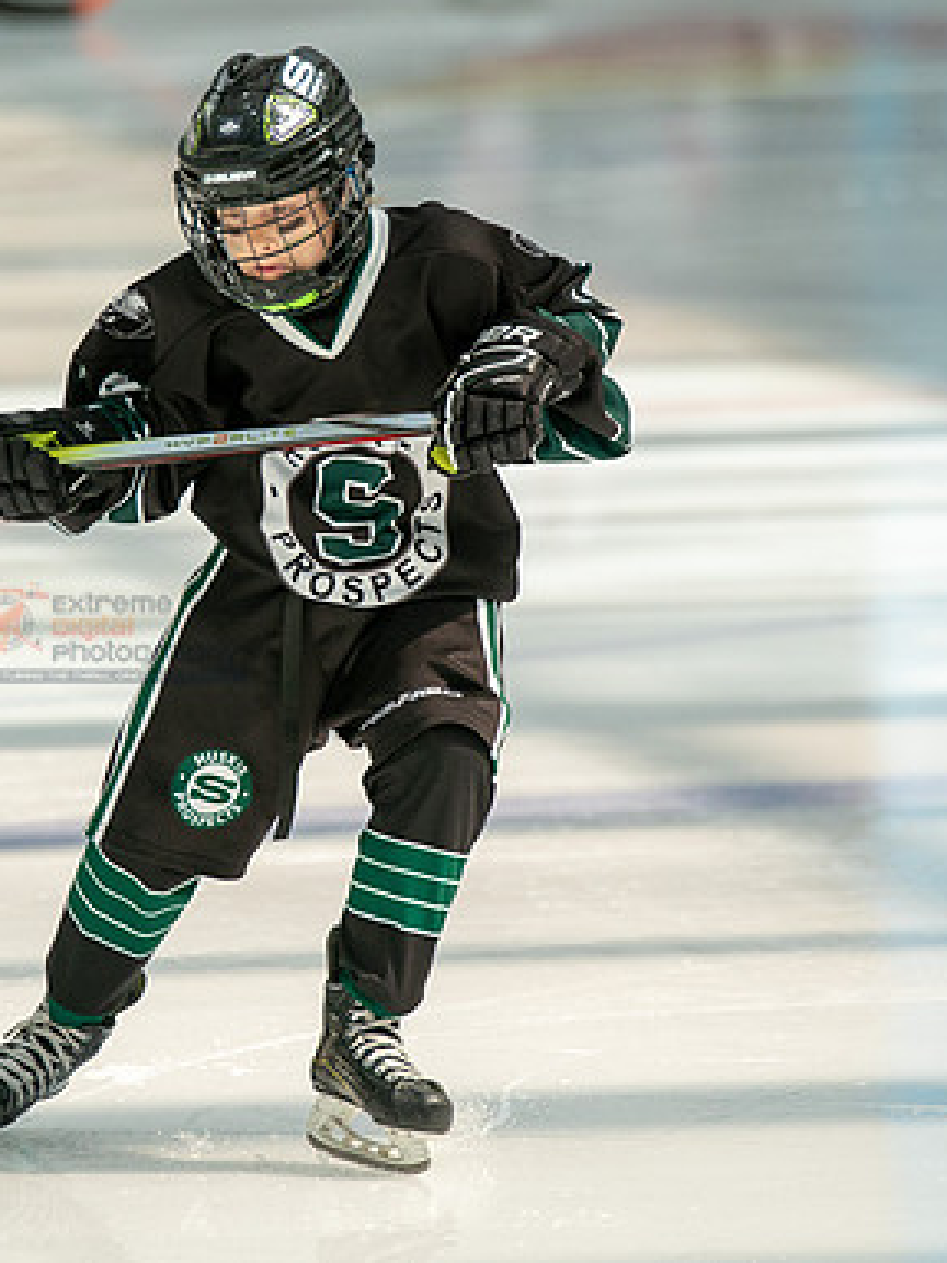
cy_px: 512
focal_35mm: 518
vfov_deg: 3.8
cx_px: 289
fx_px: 18895
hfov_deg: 2.9
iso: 1600
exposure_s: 1/4000
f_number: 3.5
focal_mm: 300
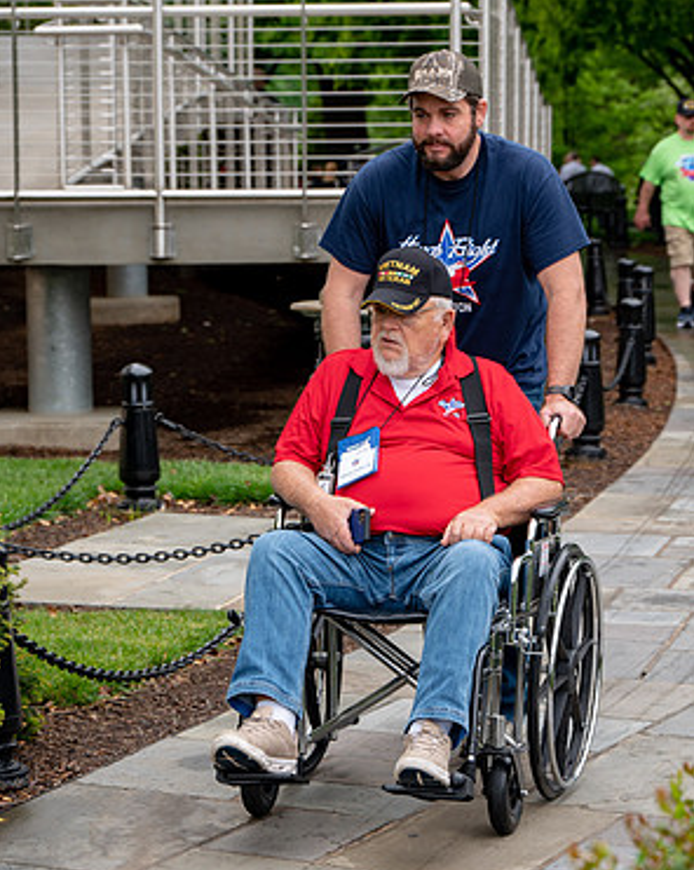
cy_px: 408
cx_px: 346
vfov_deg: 16.7
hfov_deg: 13.4
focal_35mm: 115
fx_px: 2957
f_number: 6.3
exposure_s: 1/100
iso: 250
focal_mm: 101
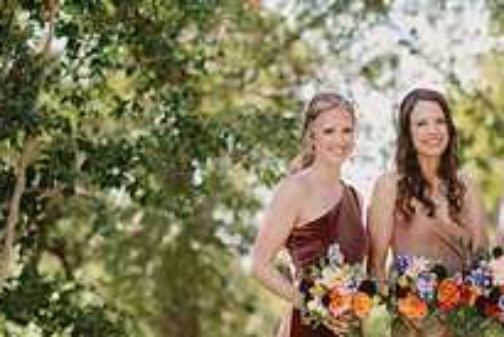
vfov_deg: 5.7
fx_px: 3362
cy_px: 239
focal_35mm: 240
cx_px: 580
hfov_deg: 8.5
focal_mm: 85
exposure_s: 1/640
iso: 100
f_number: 2.2
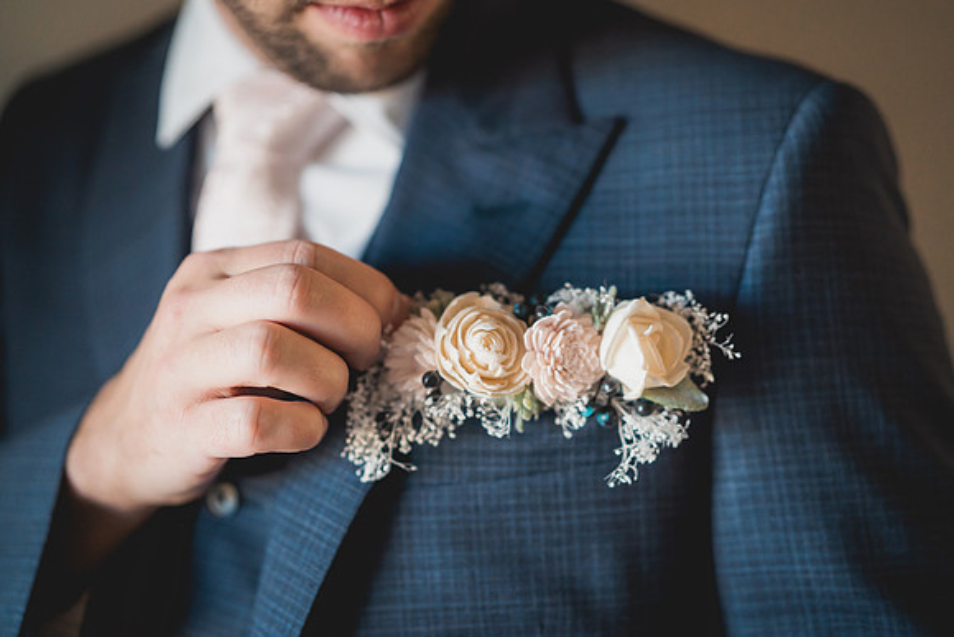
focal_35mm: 51
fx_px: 1357
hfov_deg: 38.7
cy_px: 318
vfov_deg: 26.4
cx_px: 477
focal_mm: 50
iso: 1250
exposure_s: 1/640
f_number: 1.4
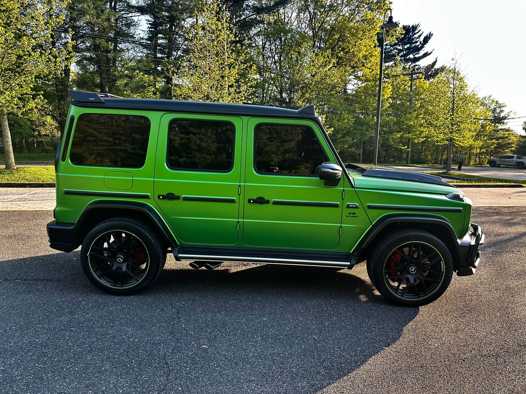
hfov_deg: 71.6
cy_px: 197
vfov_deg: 56.8
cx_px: 263
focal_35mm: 24
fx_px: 365
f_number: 1.78
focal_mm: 6.86
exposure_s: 1/245
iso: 64
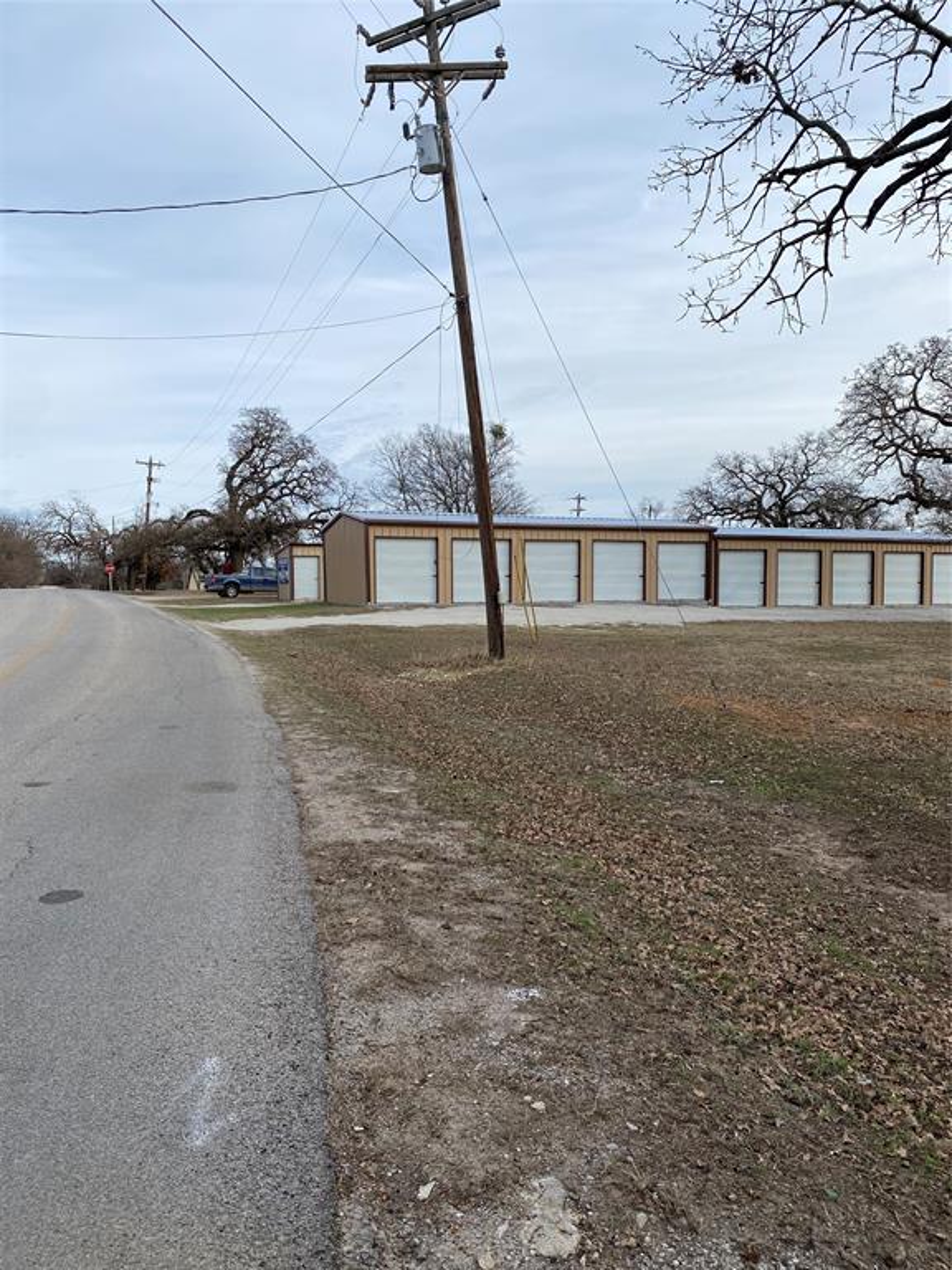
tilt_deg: -2.5
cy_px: 635
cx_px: 476
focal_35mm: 26
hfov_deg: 53.1
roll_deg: +0.1
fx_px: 953
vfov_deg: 67.3
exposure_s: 1/2315
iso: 32
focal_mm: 4.25
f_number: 1.8
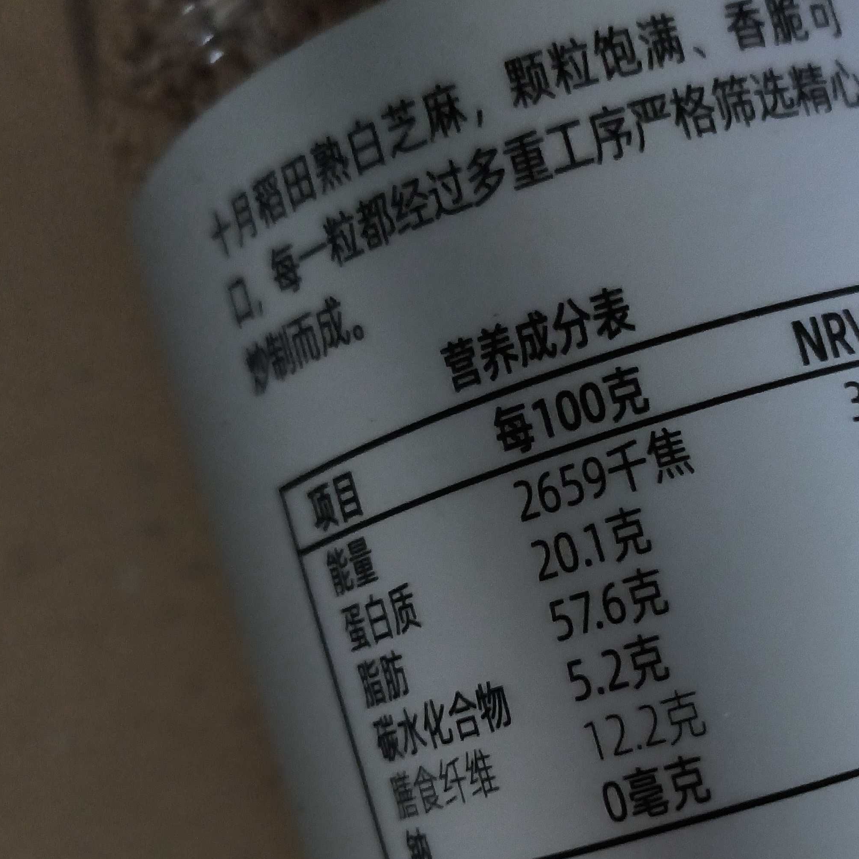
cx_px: 610
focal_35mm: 47
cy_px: 613
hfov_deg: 35.5
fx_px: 1320
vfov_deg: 35.5
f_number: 1.79
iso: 1454
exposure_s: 1/25
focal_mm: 4.69
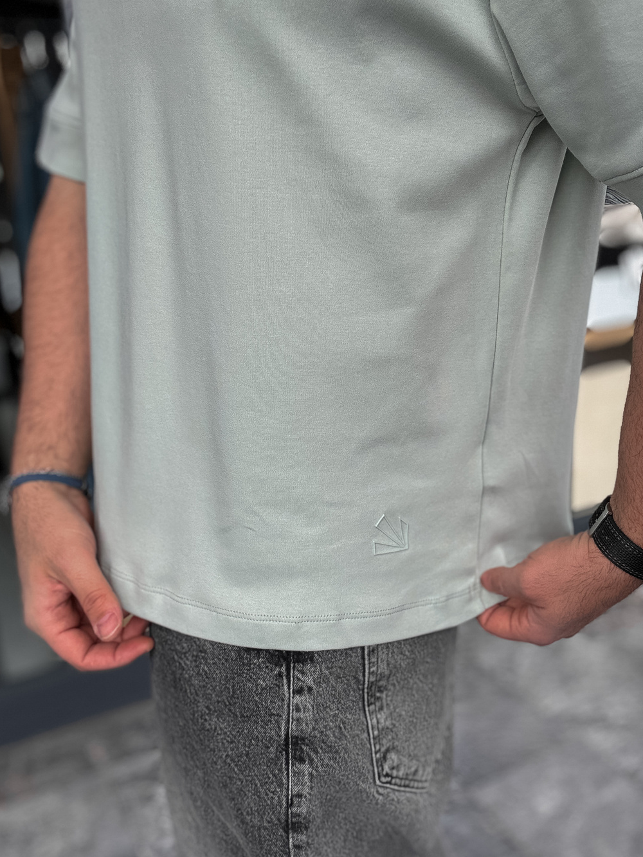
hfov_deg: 39.5
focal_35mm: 36
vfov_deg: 51.3
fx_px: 891
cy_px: 405
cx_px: 379
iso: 25
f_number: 1.9
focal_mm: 2.69
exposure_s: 1/250
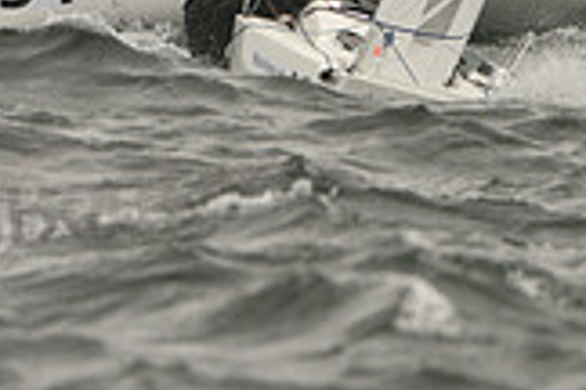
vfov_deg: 1.0
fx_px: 23341
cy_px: -20
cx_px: 474
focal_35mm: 1434
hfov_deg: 1.4
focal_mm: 400
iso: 400
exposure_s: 1/1250
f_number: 7.1
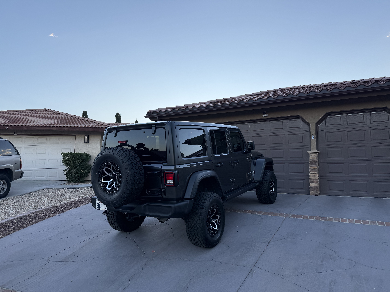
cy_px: 146
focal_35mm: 24
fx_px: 270
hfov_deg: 71.6
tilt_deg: +5.1
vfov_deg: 56.8
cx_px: 195
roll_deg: -0.4
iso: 100
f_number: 1.78
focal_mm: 6.76
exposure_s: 1/598
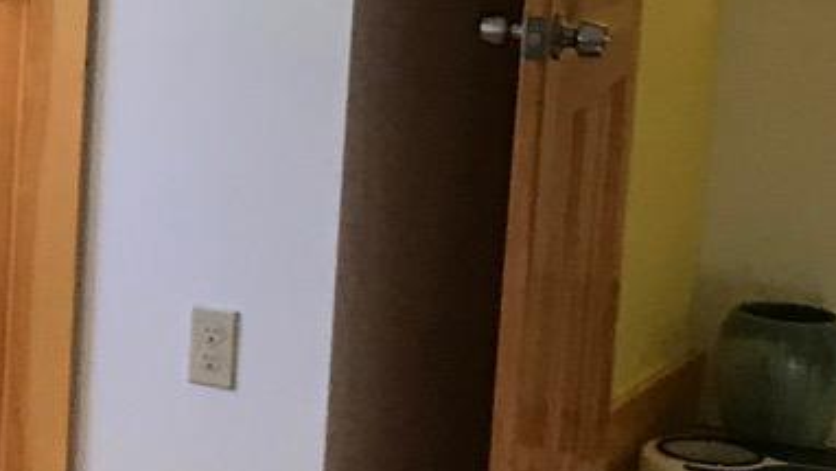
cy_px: -31
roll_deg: -2.9
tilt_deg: -6.5
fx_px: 3569
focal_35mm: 161
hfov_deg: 12.8
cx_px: -368
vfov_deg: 7.5
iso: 32
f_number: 1.8
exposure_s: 1/30
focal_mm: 3.99
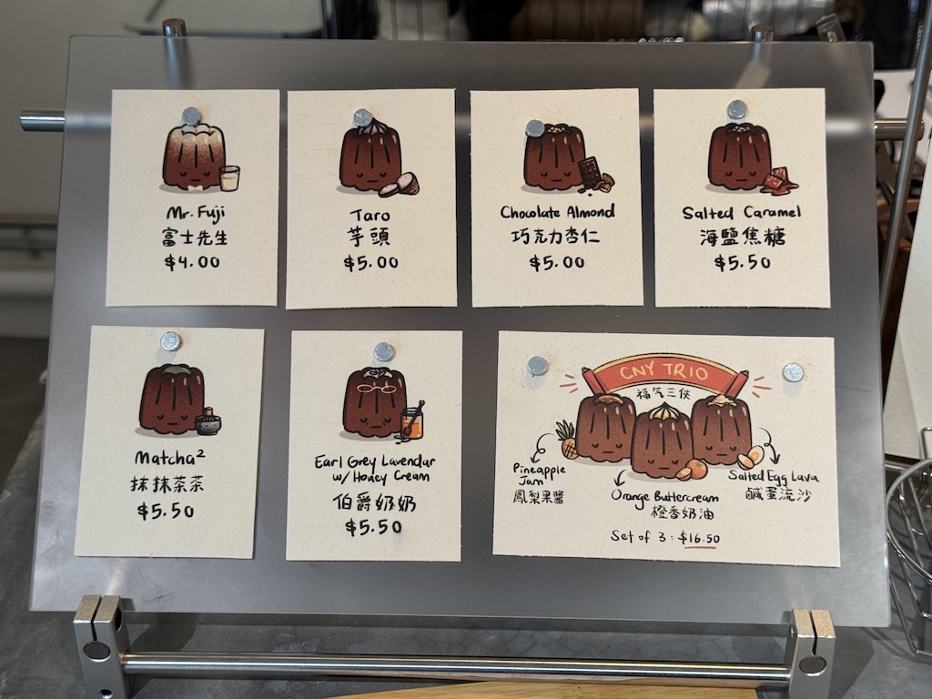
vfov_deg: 30.3
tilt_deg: -33.1
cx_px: 466
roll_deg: +1.2
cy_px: 350
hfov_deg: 39.7
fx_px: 1292
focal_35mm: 48
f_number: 1.78
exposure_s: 1/50
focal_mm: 6.76
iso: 64
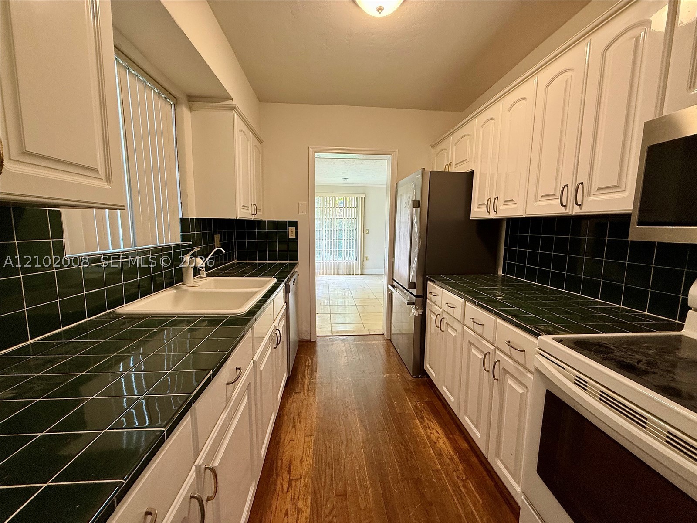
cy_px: 262
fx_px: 282
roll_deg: -1.1
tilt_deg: -8.8
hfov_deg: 102.1
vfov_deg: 85.7
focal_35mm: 14
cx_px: 348
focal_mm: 2.22
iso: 160
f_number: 2.2
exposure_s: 1/120
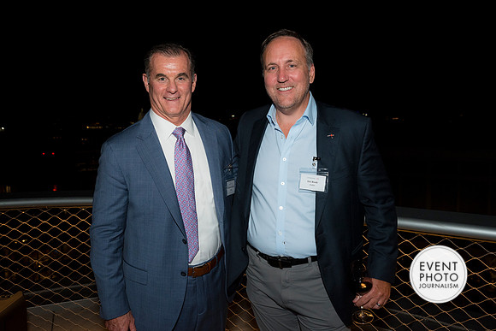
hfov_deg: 54.4
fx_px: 482
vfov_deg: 37.9
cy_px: 166
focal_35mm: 35
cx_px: 248
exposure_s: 1/125
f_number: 5.6
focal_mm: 35
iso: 1250
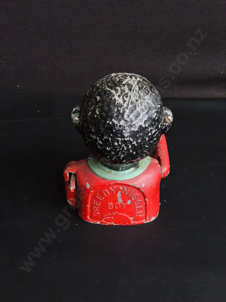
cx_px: 113
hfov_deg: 51.4
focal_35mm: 27
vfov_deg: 65.3
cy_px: 151
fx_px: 235
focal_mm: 2.87
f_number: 2
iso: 125
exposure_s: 1/100
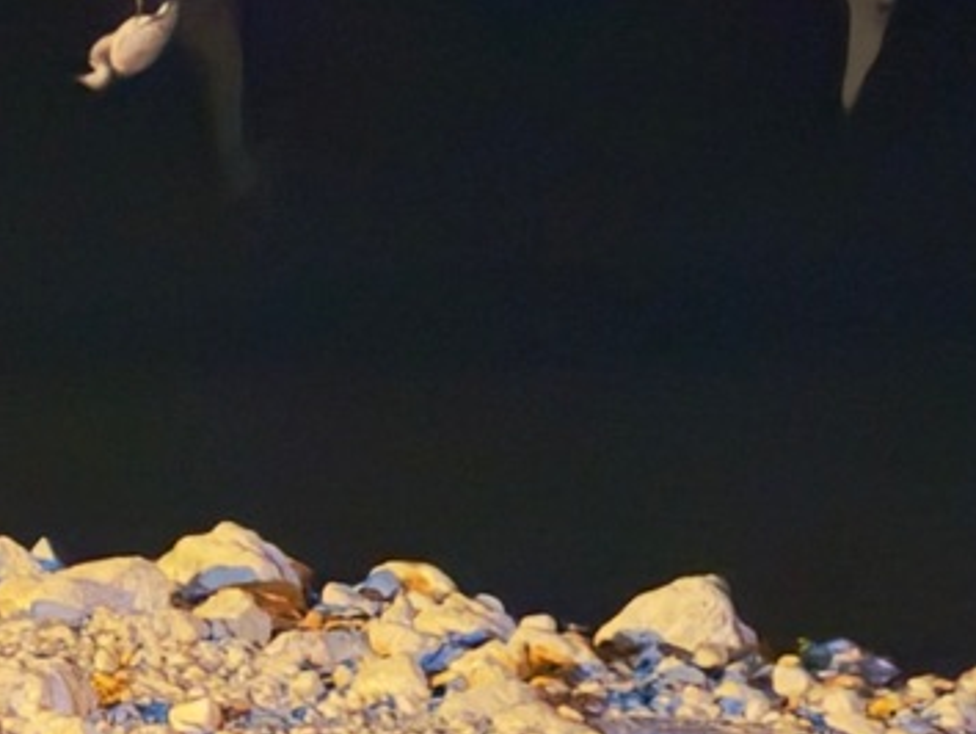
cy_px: -224
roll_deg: +0.3
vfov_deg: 2.1
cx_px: -1414
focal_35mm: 694
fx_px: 19581
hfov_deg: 2.8
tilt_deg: -2.2
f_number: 2.8
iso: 1600
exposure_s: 1/8
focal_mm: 15.66
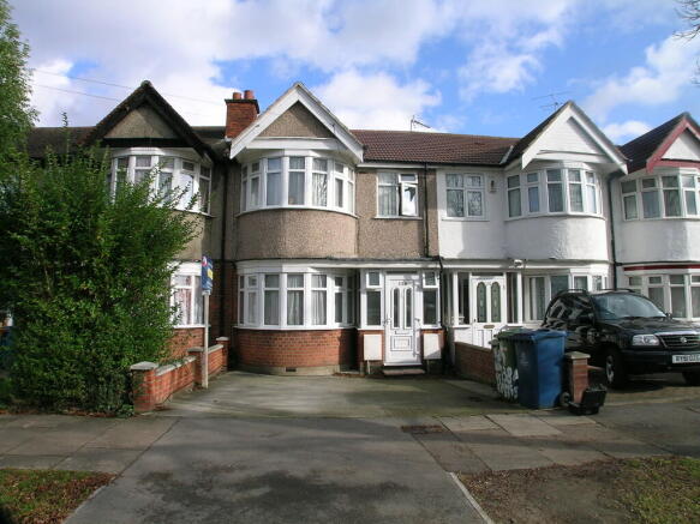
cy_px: 262
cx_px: 350
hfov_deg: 63.5
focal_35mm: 28
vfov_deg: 49.7
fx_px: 566
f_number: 5.6
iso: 50
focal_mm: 5.8
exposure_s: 1/193
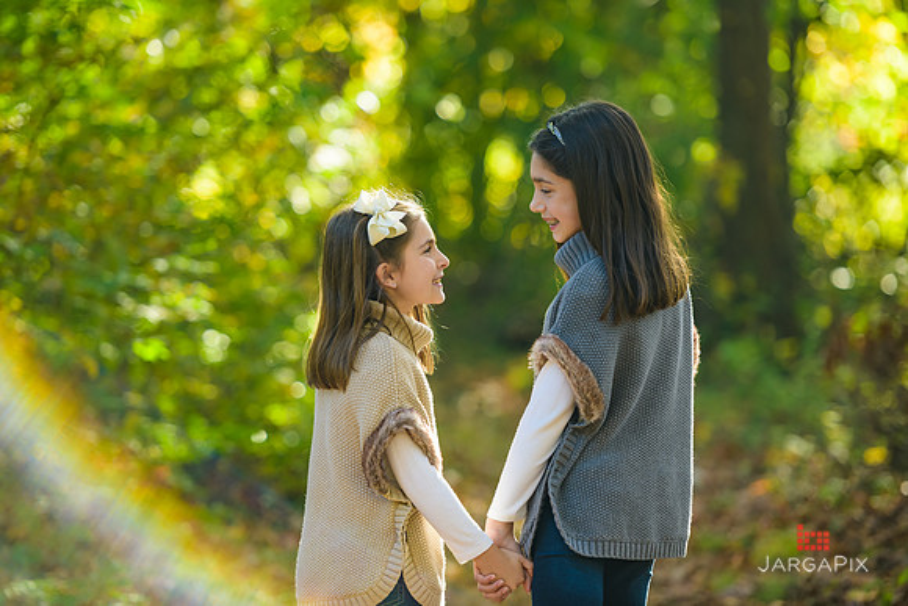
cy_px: 303
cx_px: 454
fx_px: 4289
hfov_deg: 12.1
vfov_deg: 8.1
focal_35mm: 170
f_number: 3.2
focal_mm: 170
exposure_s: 1/200
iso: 200
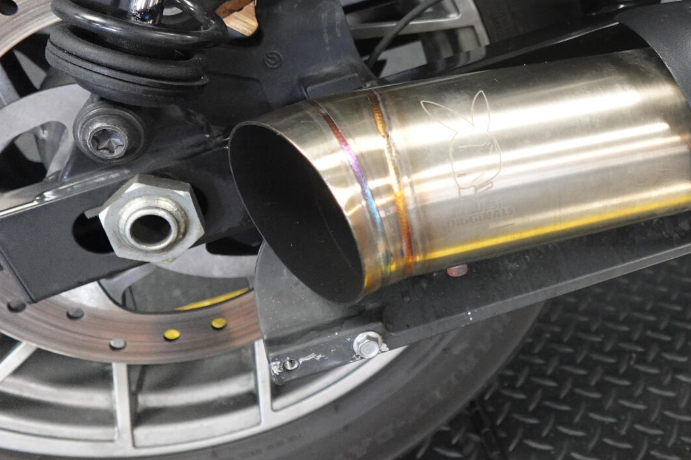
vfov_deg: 35.0
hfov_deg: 46.8
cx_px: 591
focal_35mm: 38
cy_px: 197
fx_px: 729
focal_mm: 7.6
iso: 1250
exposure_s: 1/80
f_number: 2
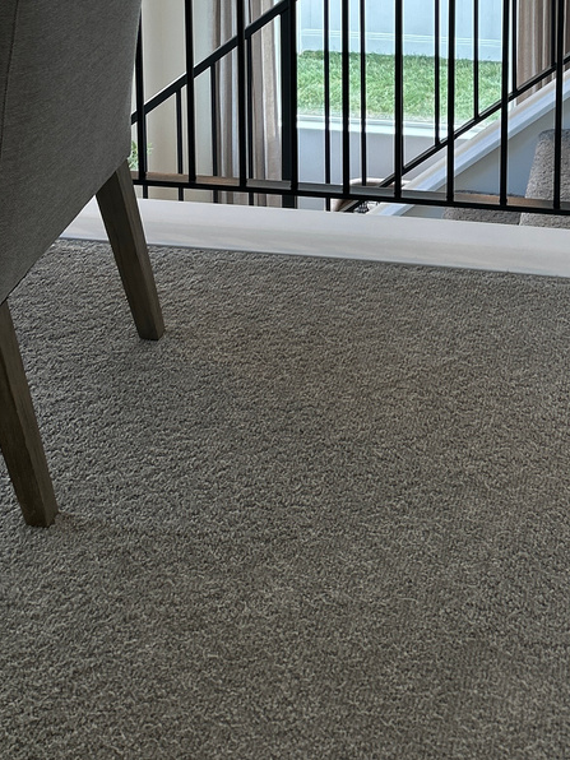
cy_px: -173
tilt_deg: -10.4
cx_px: 448
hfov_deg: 21.7
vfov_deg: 25.7
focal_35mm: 67
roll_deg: -1.2
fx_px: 1471
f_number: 1.5
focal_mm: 5.7
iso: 32
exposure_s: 1/151
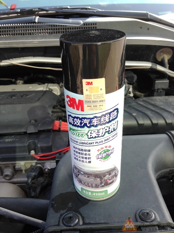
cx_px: 87
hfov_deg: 42.9
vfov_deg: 55.4
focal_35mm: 33
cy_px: 116
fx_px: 221
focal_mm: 4.12
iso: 50
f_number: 2.4
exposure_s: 1/296
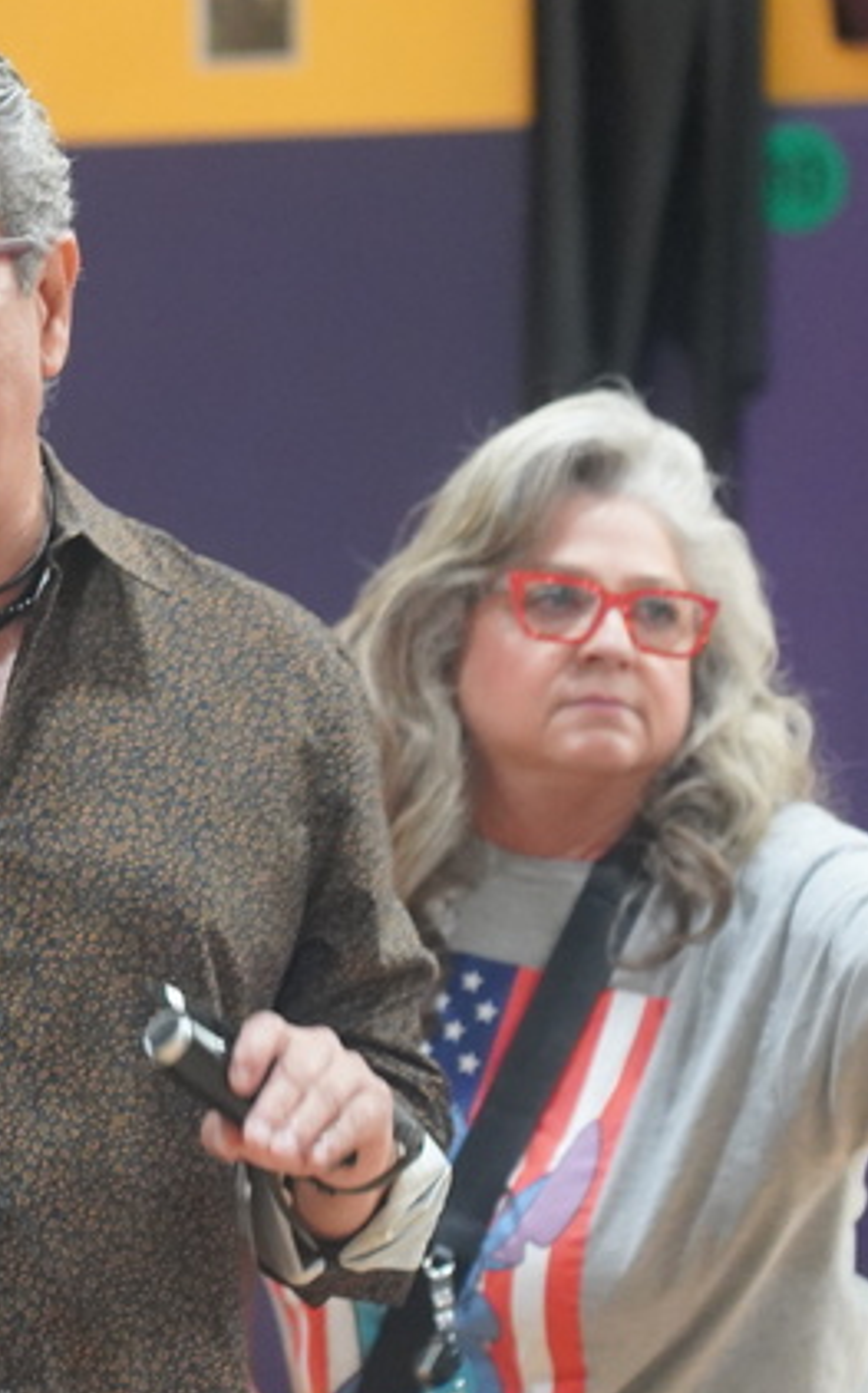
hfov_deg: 5.0
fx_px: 9861
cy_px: 635
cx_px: -637
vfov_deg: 8.1
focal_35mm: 260
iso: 5000
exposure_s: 1/160
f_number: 4
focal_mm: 105
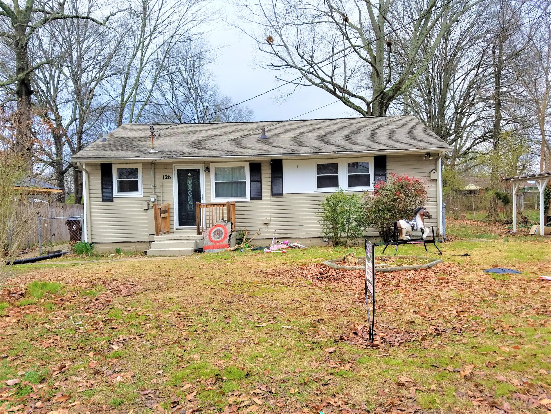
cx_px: 276
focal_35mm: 26
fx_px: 414
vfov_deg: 53.1
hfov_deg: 67.3
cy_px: 207
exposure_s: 1/410
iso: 50
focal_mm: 4.2
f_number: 1.7
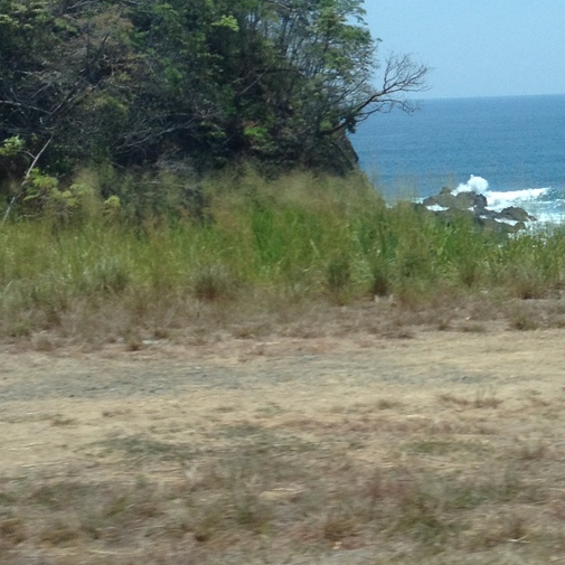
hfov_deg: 17.3
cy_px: 116
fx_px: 1810
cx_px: 580
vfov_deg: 17.6
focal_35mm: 98
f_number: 2.4
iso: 50
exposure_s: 1/502
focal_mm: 4.28
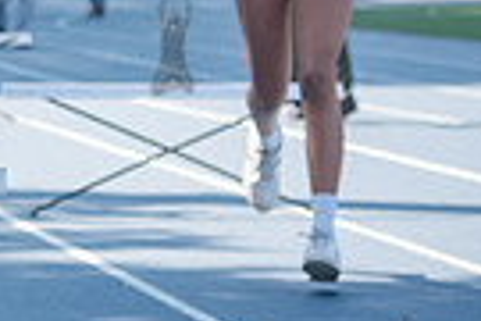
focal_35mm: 345
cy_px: -141
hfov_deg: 5.9
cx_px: -289
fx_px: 4609
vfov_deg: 4.0
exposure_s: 1/1000
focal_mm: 80
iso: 400
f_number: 4
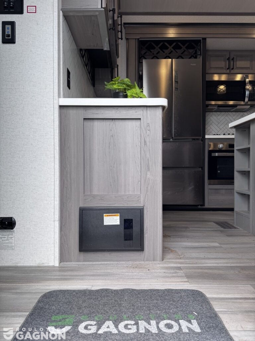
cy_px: 170
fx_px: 236
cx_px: 128
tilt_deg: -0.2
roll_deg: -1.0
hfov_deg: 56.8
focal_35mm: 24
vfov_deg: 71.6
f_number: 1.78
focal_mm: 6.76
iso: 64
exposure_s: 1/141
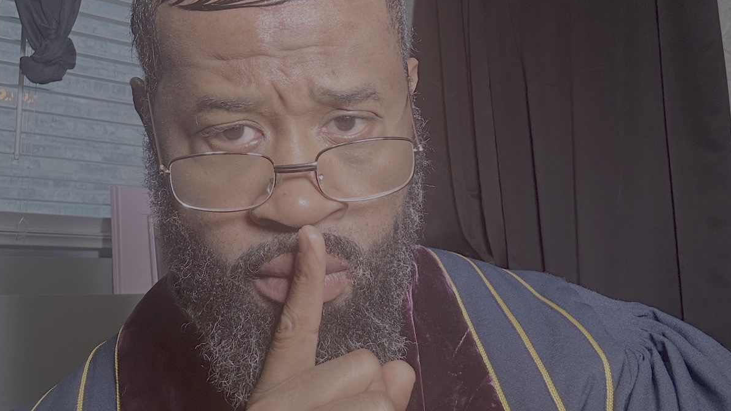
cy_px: 126
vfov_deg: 26.9
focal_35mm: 44
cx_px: 363
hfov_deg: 46.4
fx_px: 853
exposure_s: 1/60
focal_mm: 2.69
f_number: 1.9
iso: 50
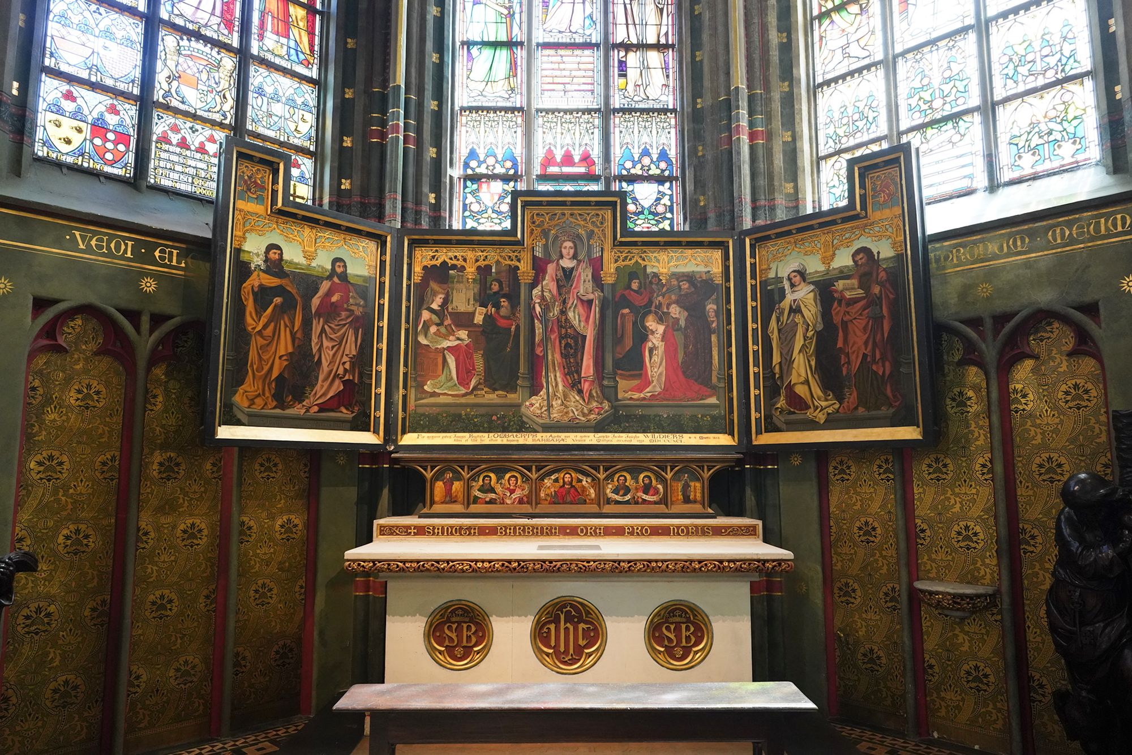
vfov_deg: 53.1
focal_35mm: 24
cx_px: 566
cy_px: 378
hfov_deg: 73.7
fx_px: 755
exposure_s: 1/80
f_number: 4
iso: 3200
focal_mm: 24
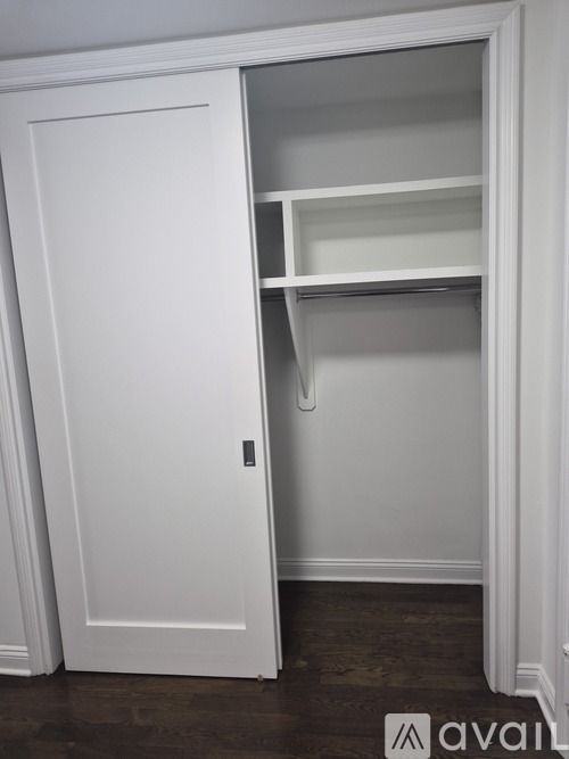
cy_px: 380
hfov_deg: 58.9
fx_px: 504
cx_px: 284
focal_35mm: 23
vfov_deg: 73.9
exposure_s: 1/120
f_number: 1.8
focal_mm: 5.4
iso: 320
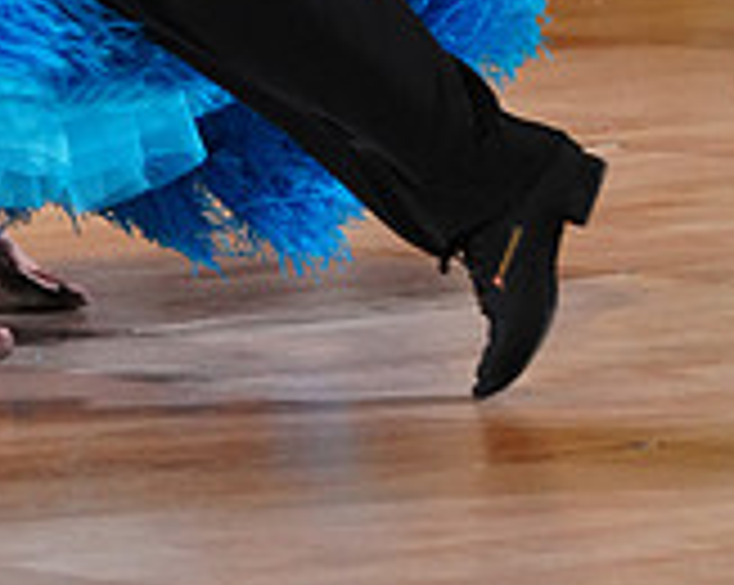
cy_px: -598
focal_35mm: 522
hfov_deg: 3.7
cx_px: 7
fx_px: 11326
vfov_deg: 2.9
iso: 2500
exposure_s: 1/400
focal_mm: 156
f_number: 4
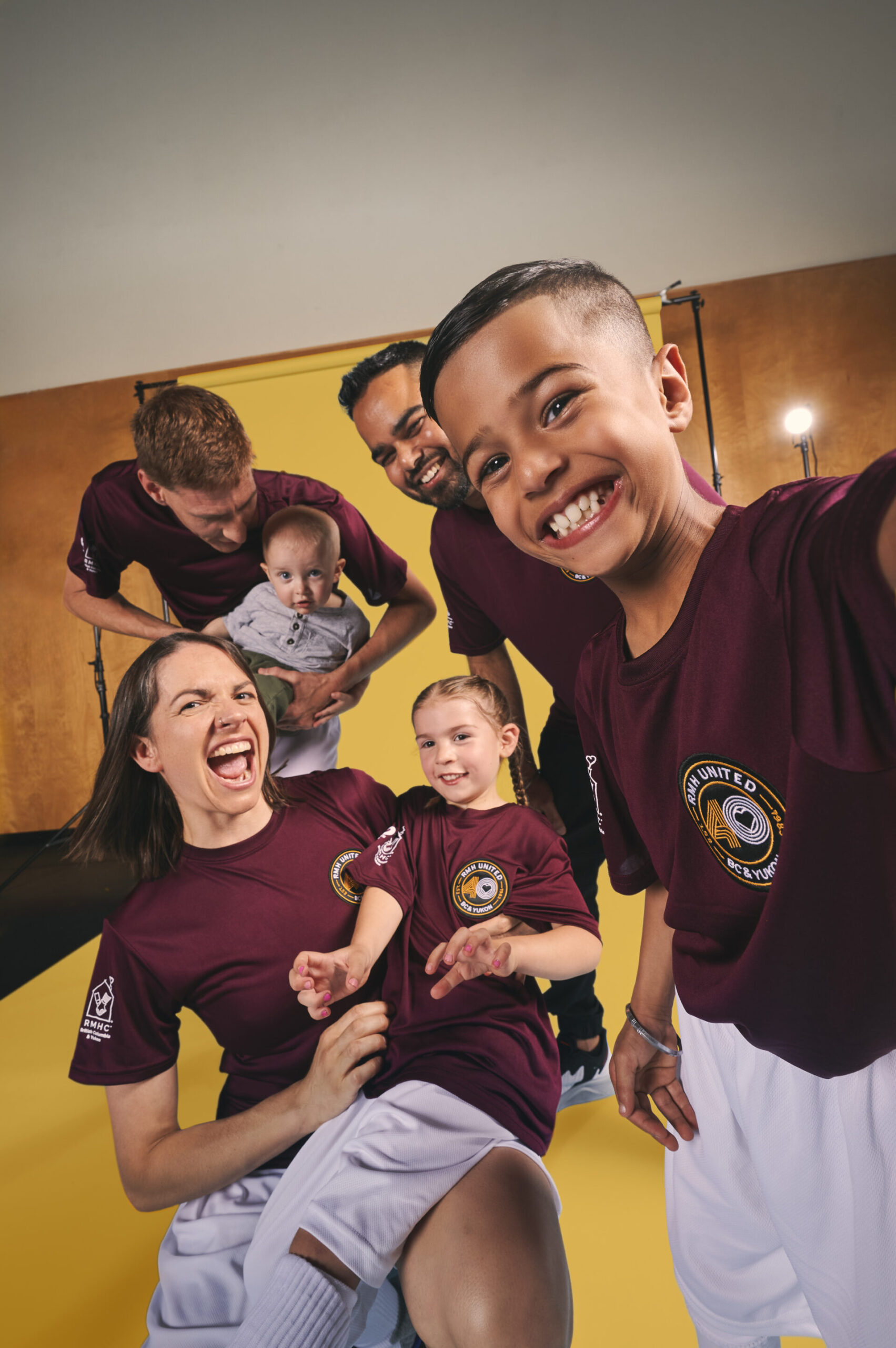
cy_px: 674
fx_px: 636
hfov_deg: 70.4
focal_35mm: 17
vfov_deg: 93.3
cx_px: 448
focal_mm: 17
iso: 400
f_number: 8
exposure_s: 1/200
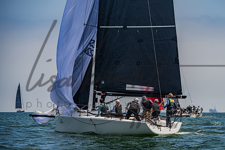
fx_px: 1509
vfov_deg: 5.7
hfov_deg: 8.5
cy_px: 75
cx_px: 135
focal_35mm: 241
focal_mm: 200
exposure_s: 1/3200
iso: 400
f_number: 8
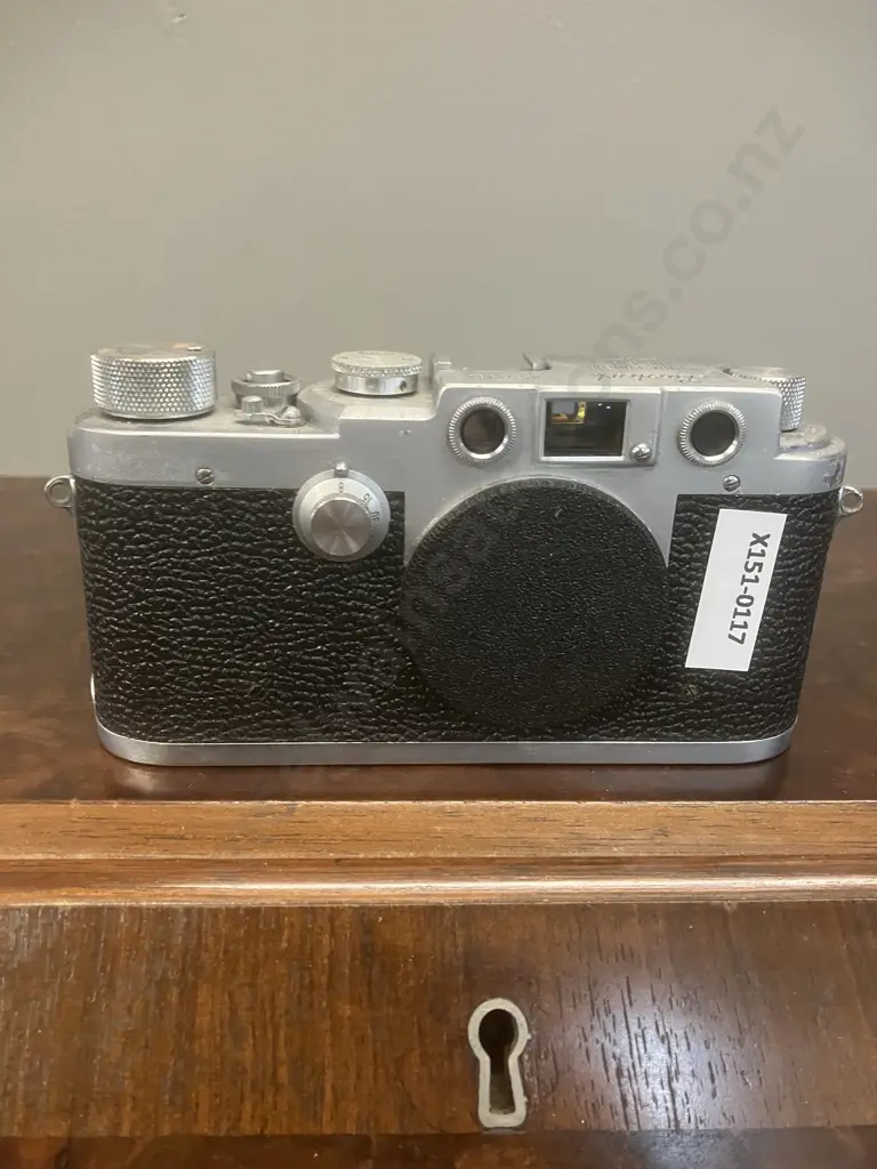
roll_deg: -2.3
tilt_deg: -20.4
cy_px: 584
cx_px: 438
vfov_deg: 63.4
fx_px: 946
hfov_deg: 49.7
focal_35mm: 28
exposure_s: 1/50
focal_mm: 3.99
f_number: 1.8
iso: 320
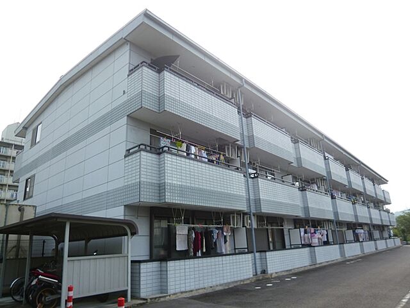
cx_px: 205
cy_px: 154
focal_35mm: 24
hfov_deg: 71.6
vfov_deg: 56.8
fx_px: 284
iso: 100
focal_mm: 4.3
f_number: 2.5
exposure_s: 1/800
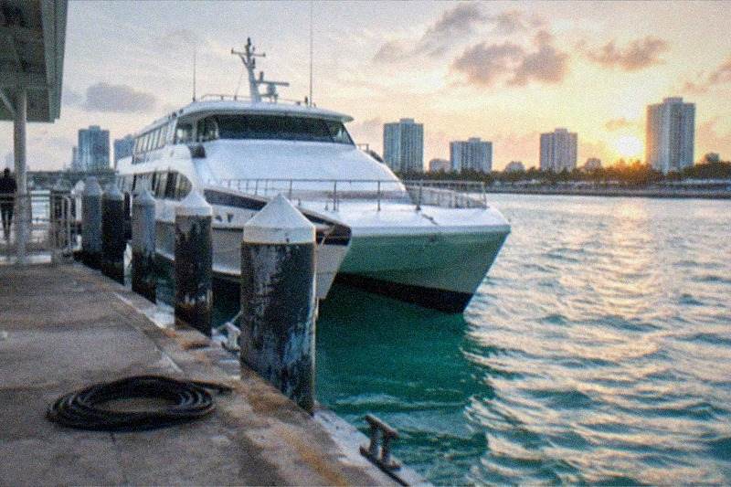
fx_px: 711
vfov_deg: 37.8
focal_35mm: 35
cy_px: 244
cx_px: 366
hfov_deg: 54.4
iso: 4000
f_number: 4.5
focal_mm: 35
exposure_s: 1/50
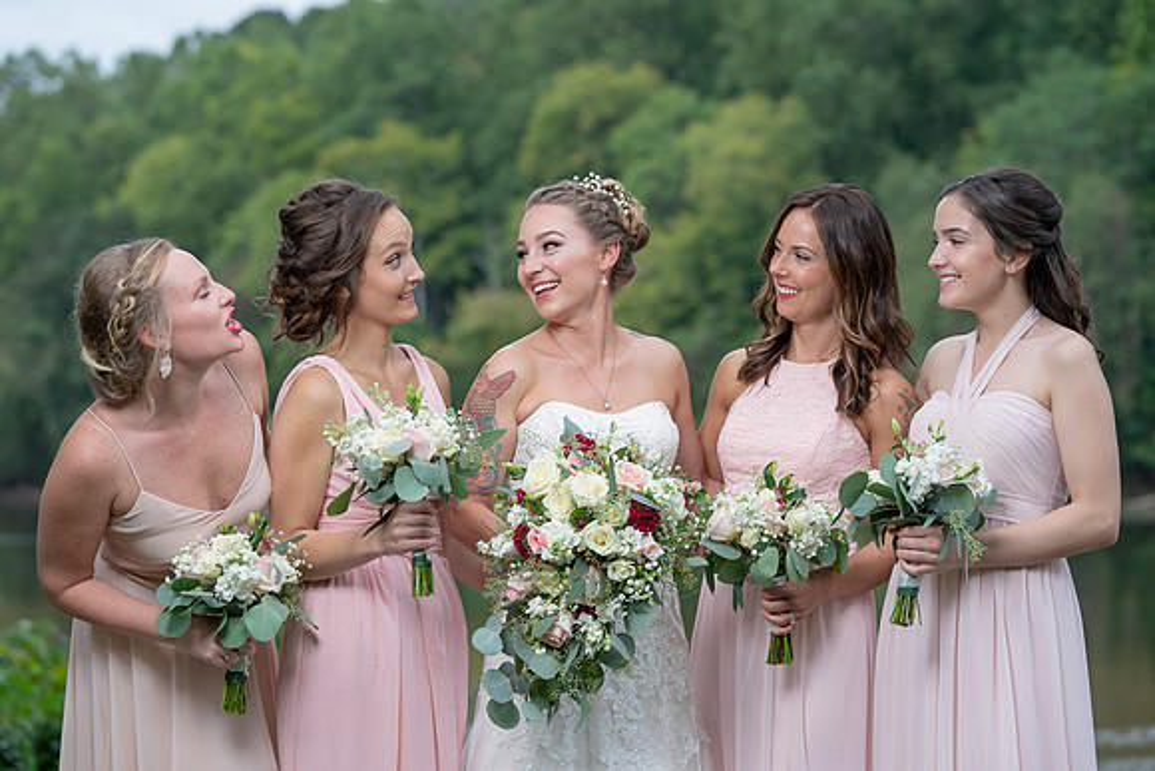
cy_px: 376
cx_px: 578
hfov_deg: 20.2
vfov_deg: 13.5
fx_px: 3244
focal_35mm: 101
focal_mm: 97
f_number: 4
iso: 100
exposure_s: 1/250
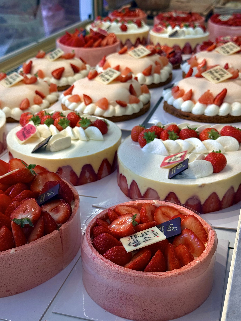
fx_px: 446
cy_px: 160
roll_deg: +0.1
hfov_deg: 30.3
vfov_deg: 39.7
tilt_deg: -26.4
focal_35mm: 48
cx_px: 120
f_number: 1.78
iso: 80
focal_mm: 6.76
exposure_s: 1/895
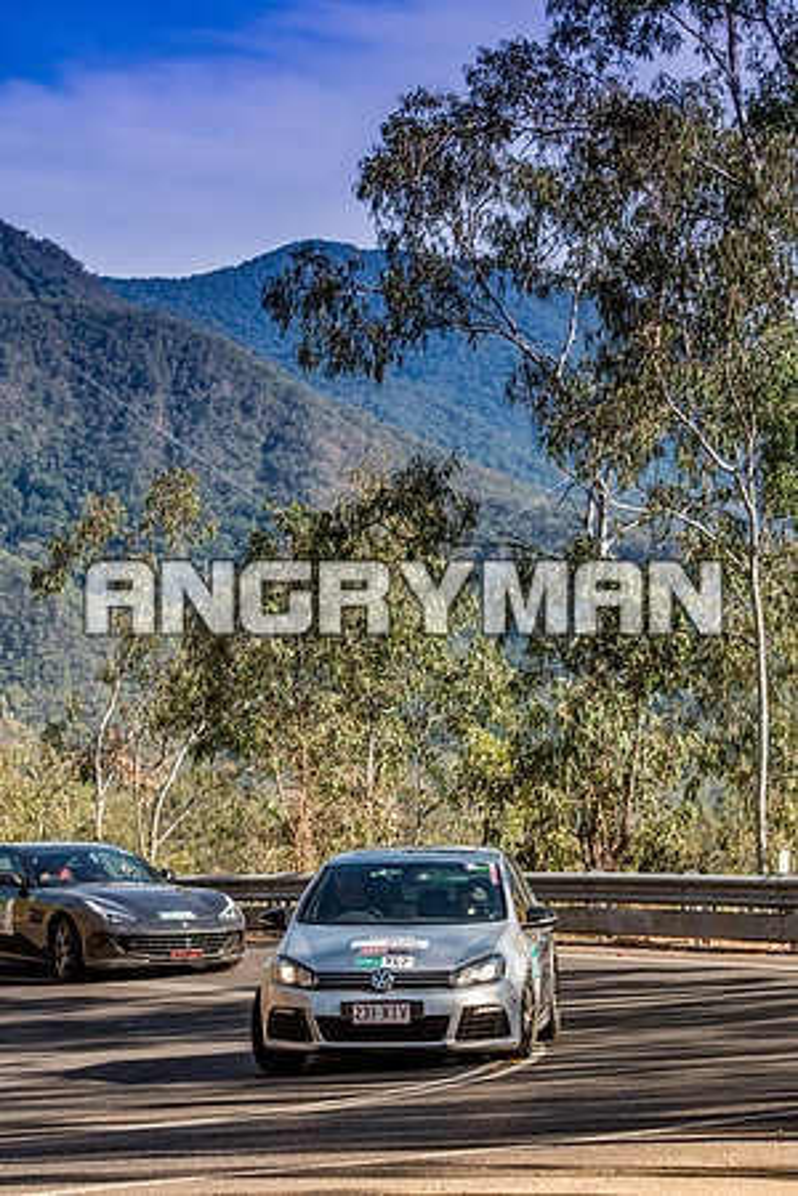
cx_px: 399
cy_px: 598
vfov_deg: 15.9
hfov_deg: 10.6
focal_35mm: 129
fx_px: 4289
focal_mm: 86
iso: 250
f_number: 5
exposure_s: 1/2500
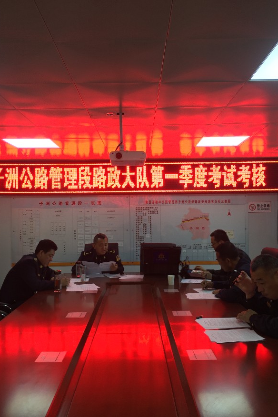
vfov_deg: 60.3
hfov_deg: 42.3
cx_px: 139
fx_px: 359
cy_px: 213
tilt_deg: +0.4
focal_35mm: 31
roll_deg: +0.6
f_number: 2.2
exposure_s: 1/40
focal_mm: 4.15
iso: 32
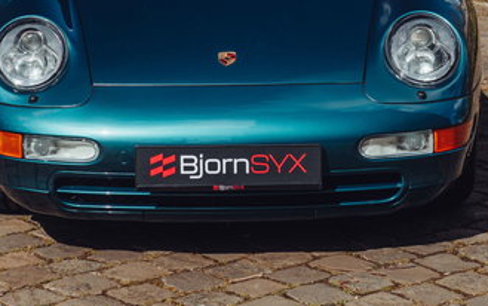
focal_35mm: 114
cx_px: 224
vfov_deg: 11.4
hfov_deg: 18.3
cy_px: 7
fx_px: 1517
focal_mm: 48
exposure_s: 1/250
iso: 125
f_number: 5.6
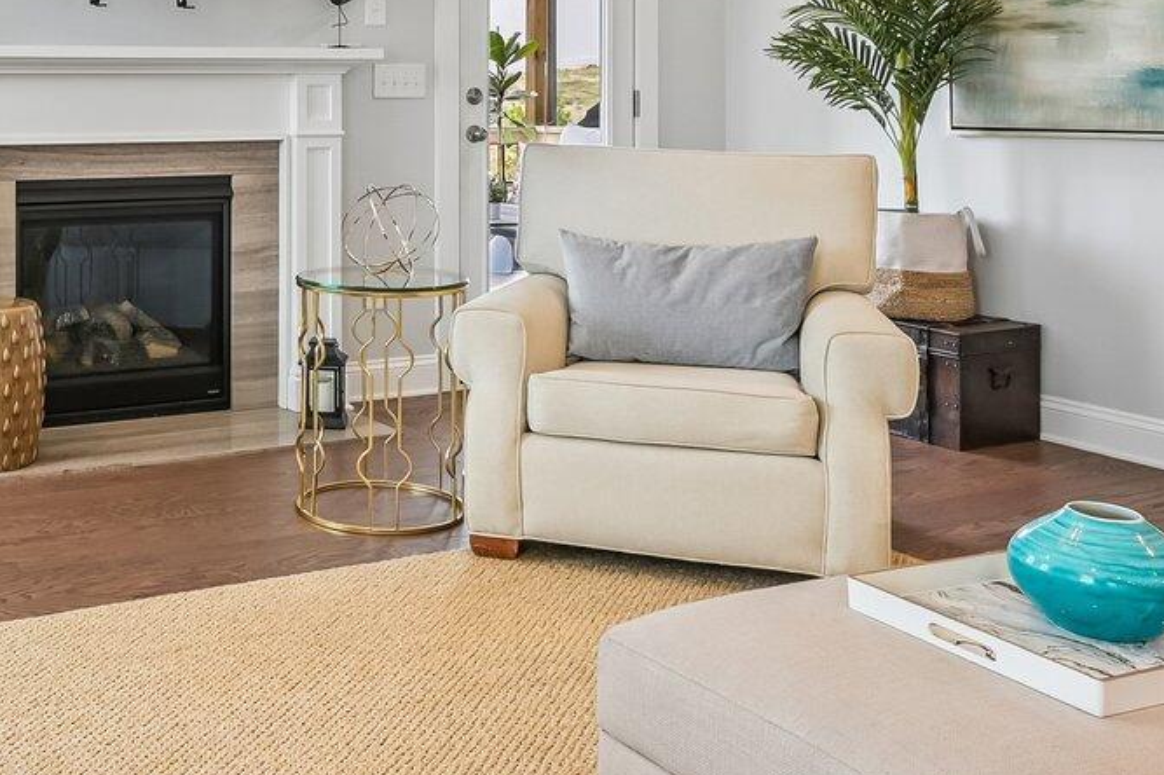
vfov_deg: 30.3
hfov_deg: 43.8
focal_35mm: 43
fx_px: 1390
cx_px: 277
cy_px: 146
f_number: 9
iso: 200
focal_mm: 14
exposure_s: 1/6
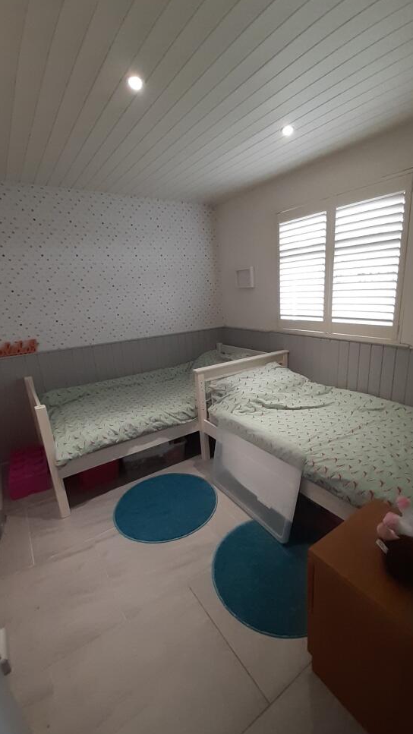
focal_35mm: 15
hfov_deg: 70.5
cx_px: 216
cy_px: 380
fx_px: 292
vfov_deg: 103.0
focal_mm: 1.13
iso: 160
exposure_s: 1/50
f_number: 2.2
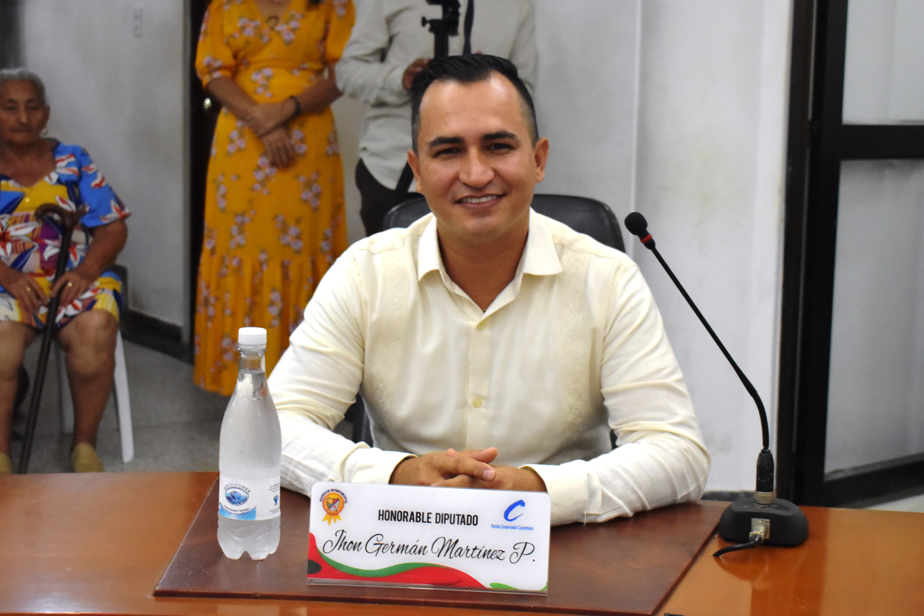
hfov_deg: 35.1
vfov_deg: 23.8
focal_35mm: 57
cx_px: 462
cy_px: 308
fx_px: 1463
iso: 3200
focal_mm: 38
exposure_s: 1/60
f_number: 4.8
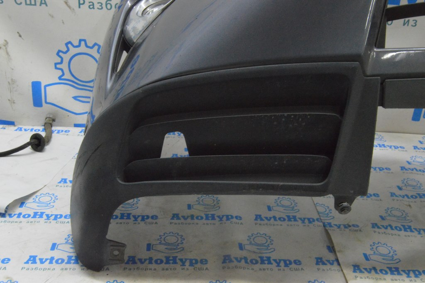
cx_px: 212
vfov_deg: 31.8
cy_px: 142
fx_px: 495
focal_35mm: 42
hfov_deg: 46.4
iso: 6400
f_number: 20
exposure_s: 1/15
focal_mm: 28
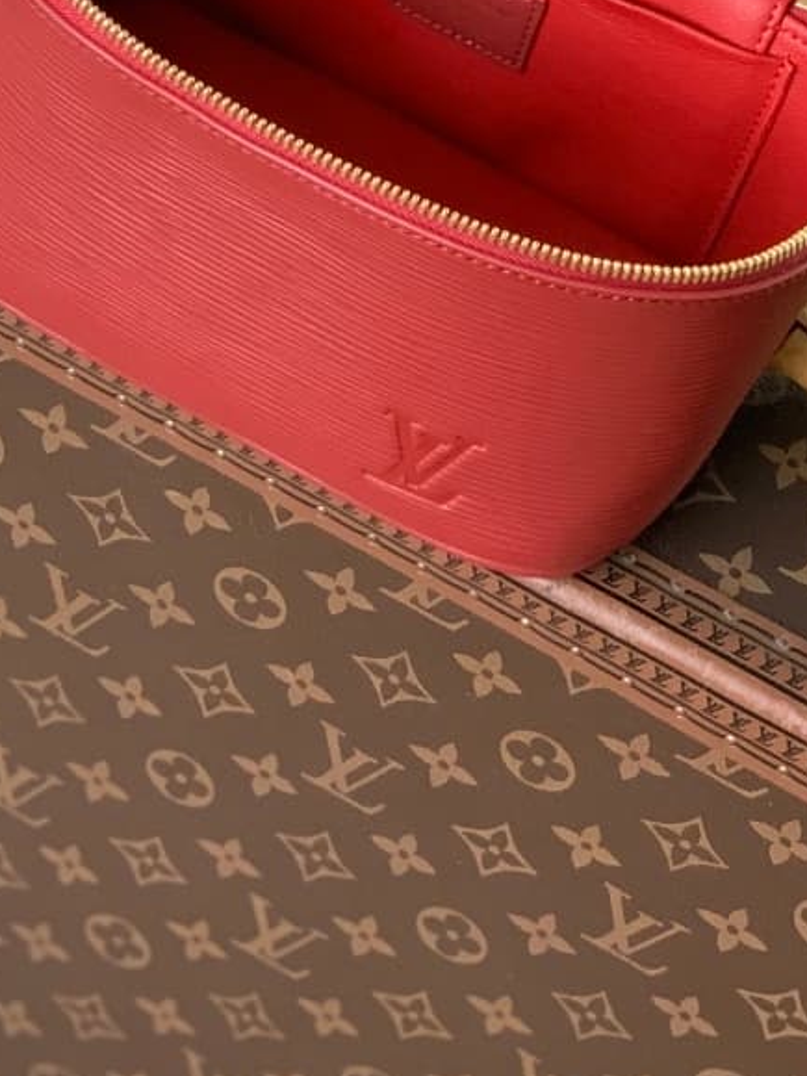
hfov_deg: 11.5
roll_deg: -19.2
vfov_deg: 15.1
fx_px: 4010
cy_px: 80
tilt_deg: -43.8
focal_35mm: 129
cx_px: 336
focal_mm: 6
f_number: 2.4
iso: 125
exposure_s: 1/121
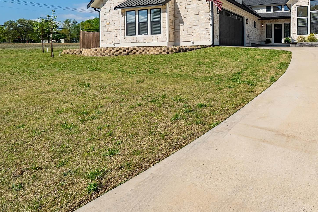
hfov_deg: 66.6
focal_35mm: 24
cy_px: 49
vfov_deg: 50.6
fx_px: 212
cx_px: 257
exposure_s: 1/8000
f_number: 8
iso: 800
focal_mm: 14
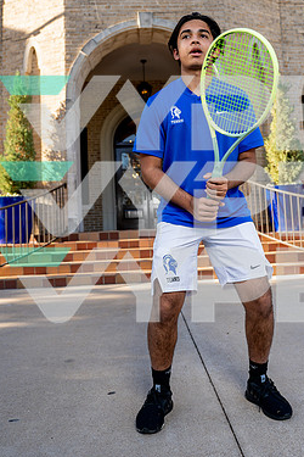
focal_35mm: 36
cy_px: 200
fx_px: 456
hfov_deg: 36.8
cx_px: 180
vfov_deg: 53.0
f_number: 4
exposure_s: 1/250
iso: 100
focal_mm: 30
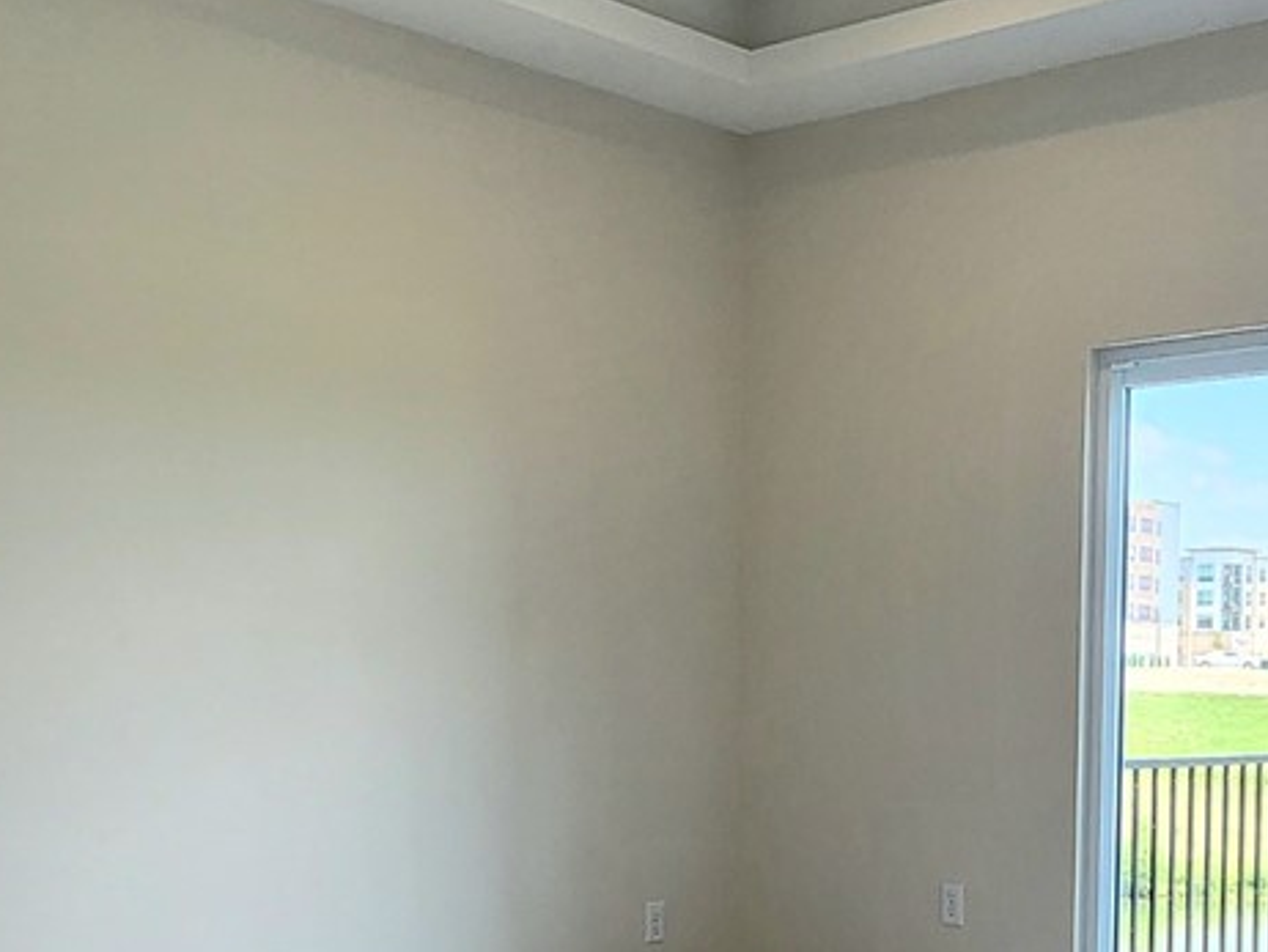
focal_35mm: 45
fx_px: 1649
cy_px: 959
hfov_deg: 41.7
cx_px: 796
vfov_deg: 29.9
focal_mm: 2.2
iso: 64
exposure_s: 1/120
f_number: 2.2
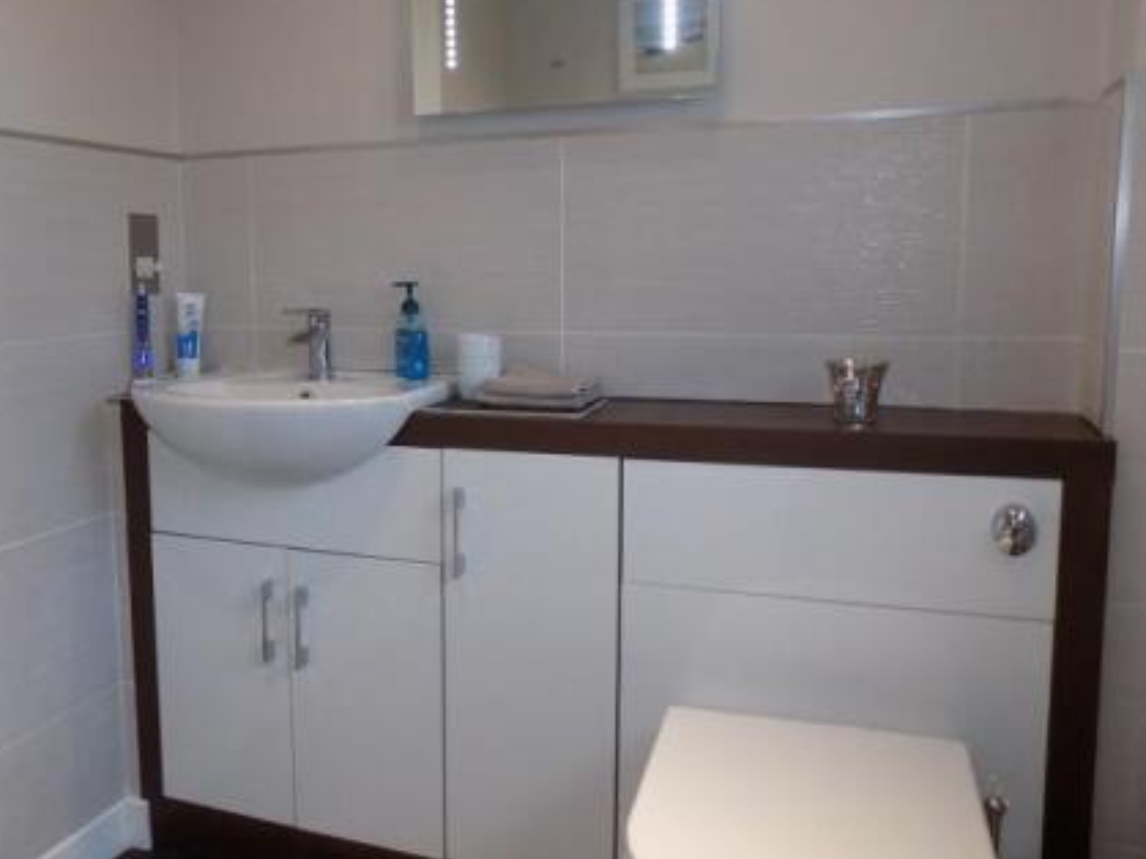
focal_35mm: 32
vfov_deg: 44.1
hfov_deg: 55.7
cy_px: 406
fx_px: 1059
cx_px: 384
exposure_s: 1/30
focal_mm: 4
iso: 280
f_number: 3.1
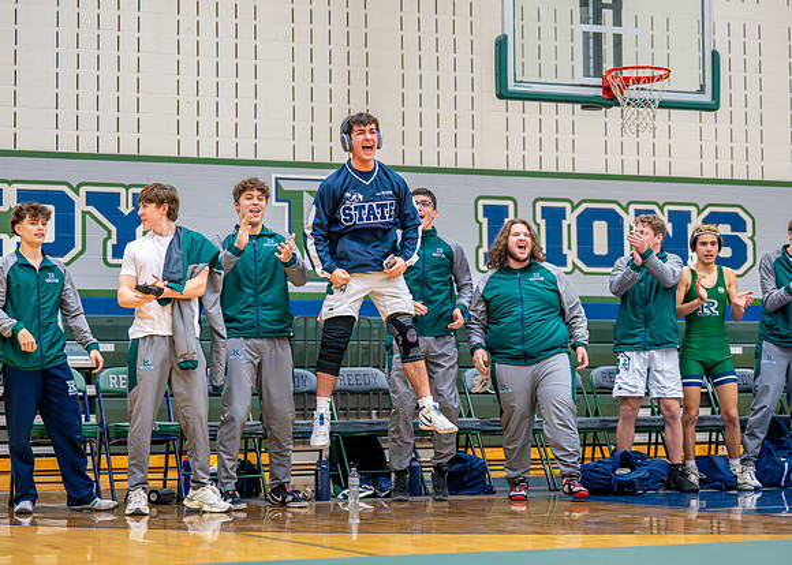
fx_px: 1906
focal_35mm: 85
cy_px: 253
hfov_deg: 23.5
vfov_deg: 16.9
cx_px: 412
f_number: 2.8
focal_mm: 70
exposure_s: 1/1000
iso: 6400
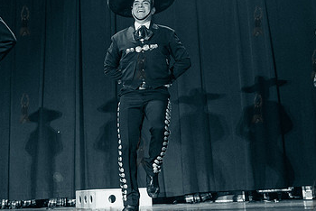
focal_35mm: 53
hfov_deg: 37.4
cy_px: 64
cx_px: 141
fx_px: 466
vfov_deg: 25.4
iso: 4000
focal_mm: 32
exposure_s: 1/500
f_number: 2.8
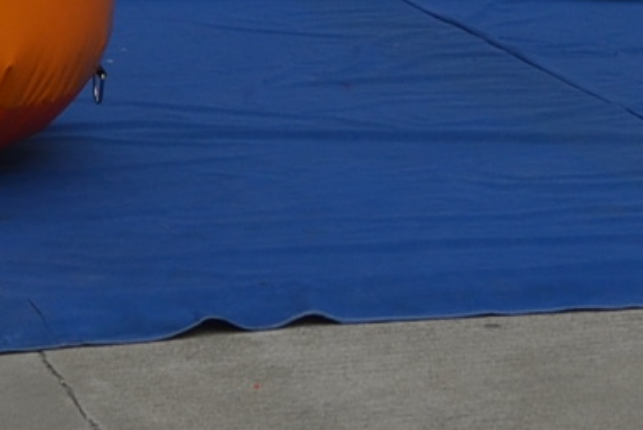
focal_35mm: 218
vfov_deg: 5.9
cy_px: -855
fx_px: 3897
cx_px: 753
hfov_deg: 9.3
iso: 100
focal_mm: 24
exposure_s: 1/250
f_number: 8
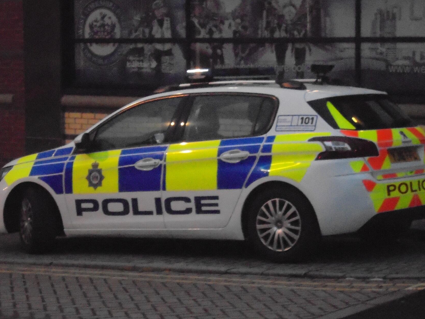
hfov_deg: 18.0
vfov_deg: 13.6
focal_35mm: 109
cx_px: 212
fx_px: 1338
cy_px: 164
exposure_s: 1/30
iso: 1600
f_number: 4.7
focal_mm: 16.9
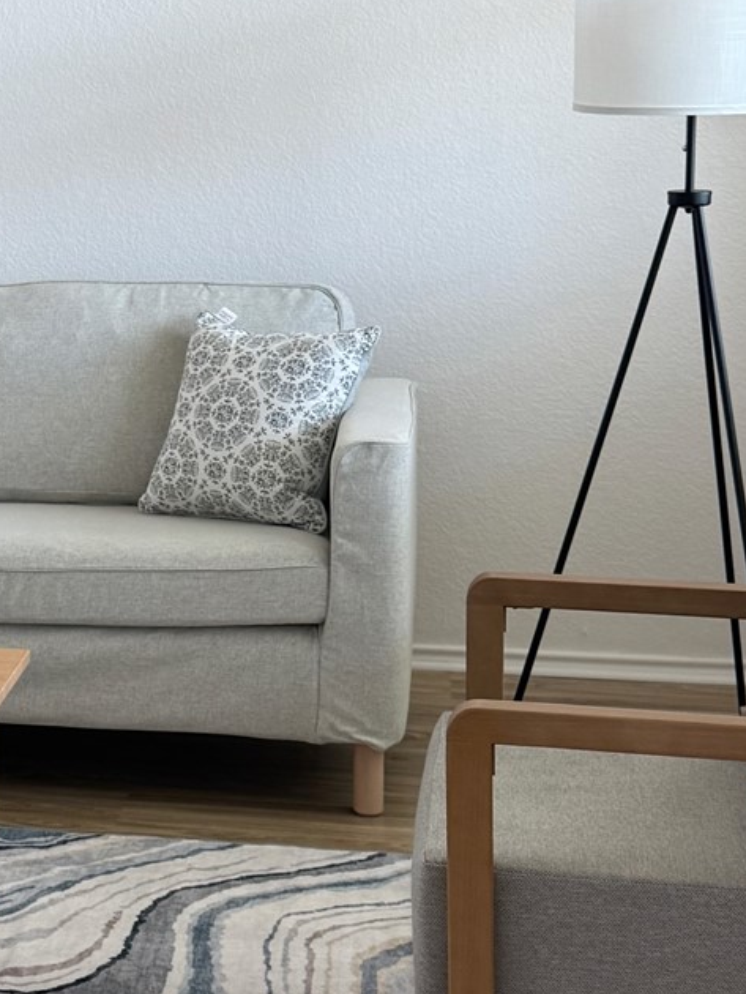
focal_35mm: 78
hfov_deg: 18.3
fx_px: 2240
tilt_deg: -6.3
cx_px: -44
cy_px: 331
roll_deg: +0.1
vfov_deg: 24.9
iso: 100
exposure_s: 1/121
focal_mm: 6.76
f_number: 1.78
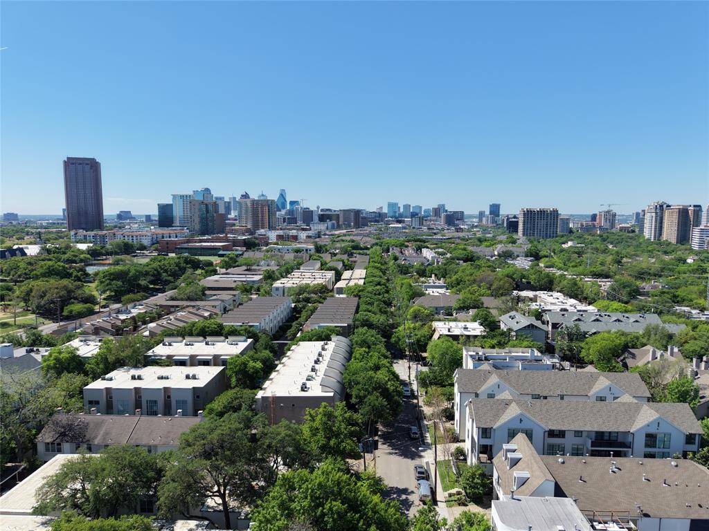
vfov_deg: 56.8
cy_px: 266
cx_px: 354
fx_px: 492
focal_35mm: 24
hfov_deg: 71.6
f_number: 1.8
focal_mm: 8.67
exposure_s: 1/5000
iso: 260
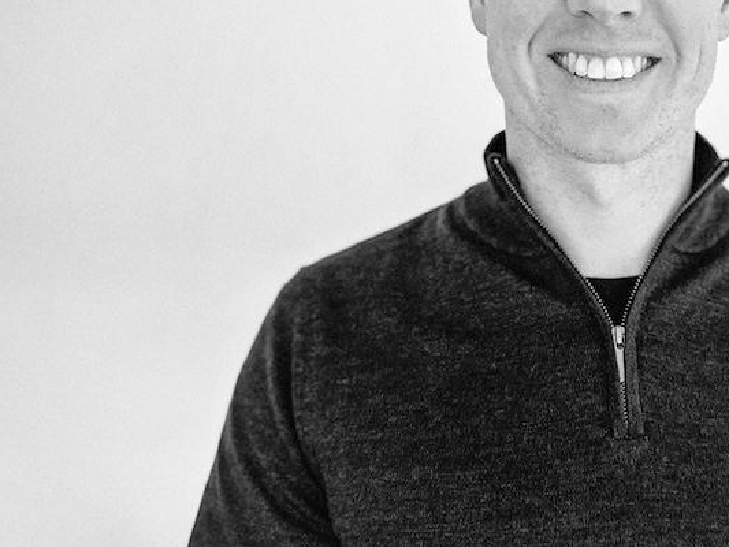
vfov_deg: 31.5
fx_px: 948
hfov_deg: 40.4
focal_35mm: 45
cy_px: 126
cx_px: 577
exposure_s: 1/50
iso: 400
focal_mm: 6.86
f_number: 1.78
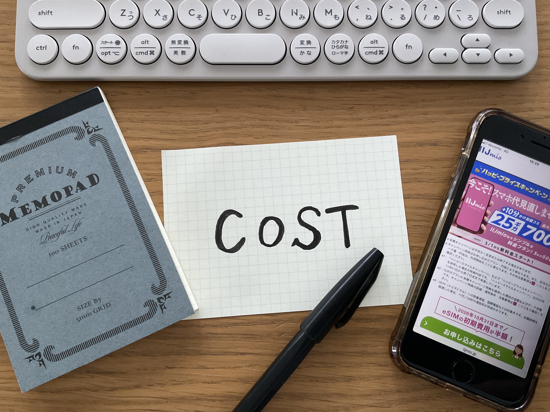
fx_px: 461
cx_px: 275
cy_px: 206
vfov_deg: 48.2
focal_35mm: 29
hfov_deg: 61.7
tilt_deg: -81.8
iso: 200
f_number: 1.8
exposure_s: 1/40
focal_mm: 3
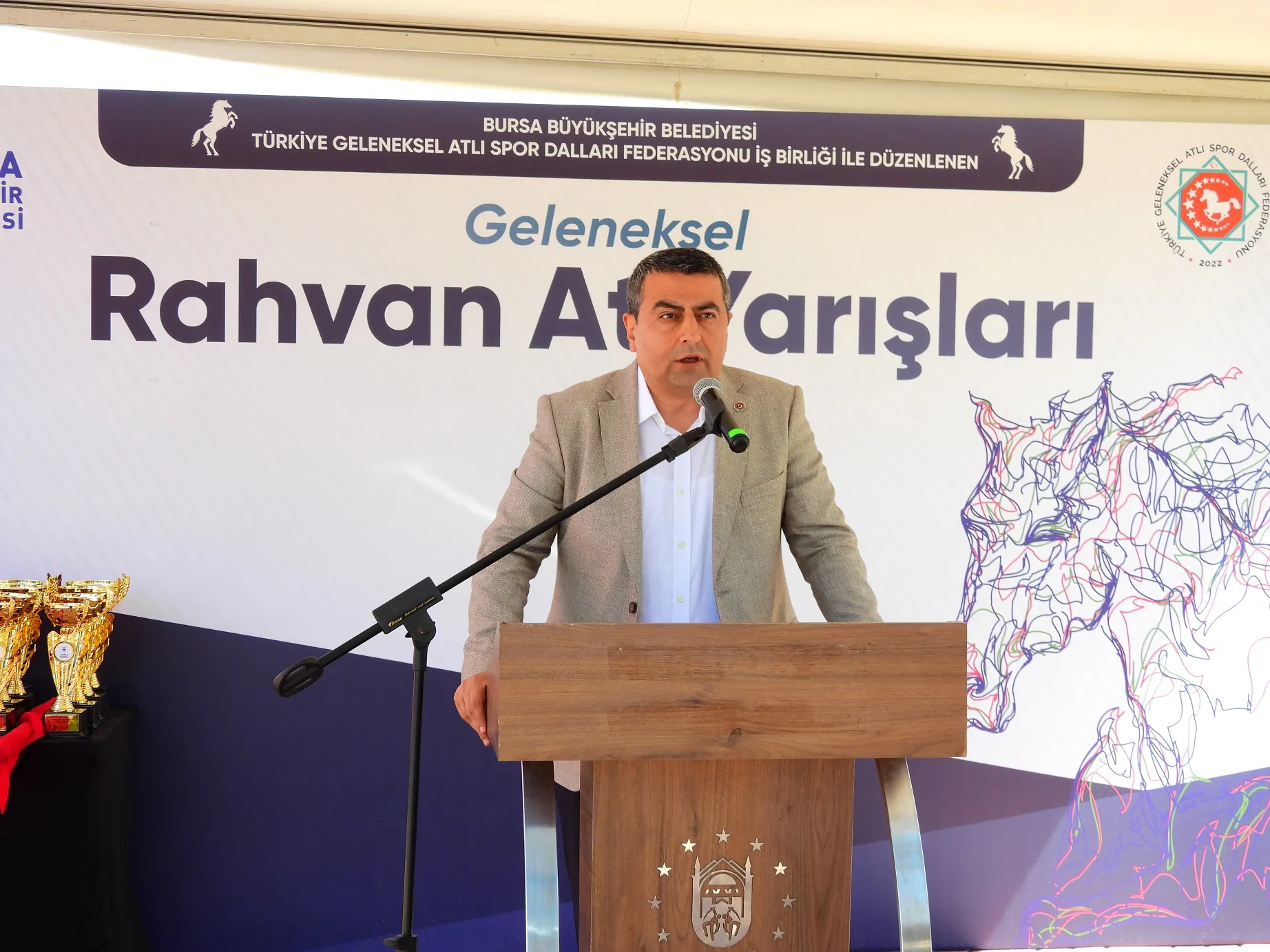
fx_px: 2201
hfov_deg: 32.2
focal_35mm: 60
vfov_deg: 24.4
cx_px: 635
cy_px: 476
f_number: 3.5
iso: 100
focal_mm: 10.7
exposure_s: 1/200
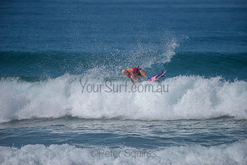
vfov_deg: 2.8
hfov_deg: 4.1
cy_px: 82
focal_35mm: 500
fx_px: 3431
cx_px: 124
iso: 140
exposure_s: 1/2000
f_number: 5.6
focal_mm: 500
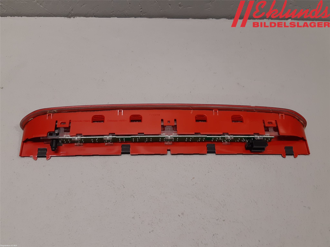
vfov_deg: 53.1
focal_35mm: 26
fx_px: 248
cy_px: 124
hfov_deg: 67.3
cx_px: 165
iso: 100
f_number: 1.7
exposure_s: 1/50
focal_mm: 3.93
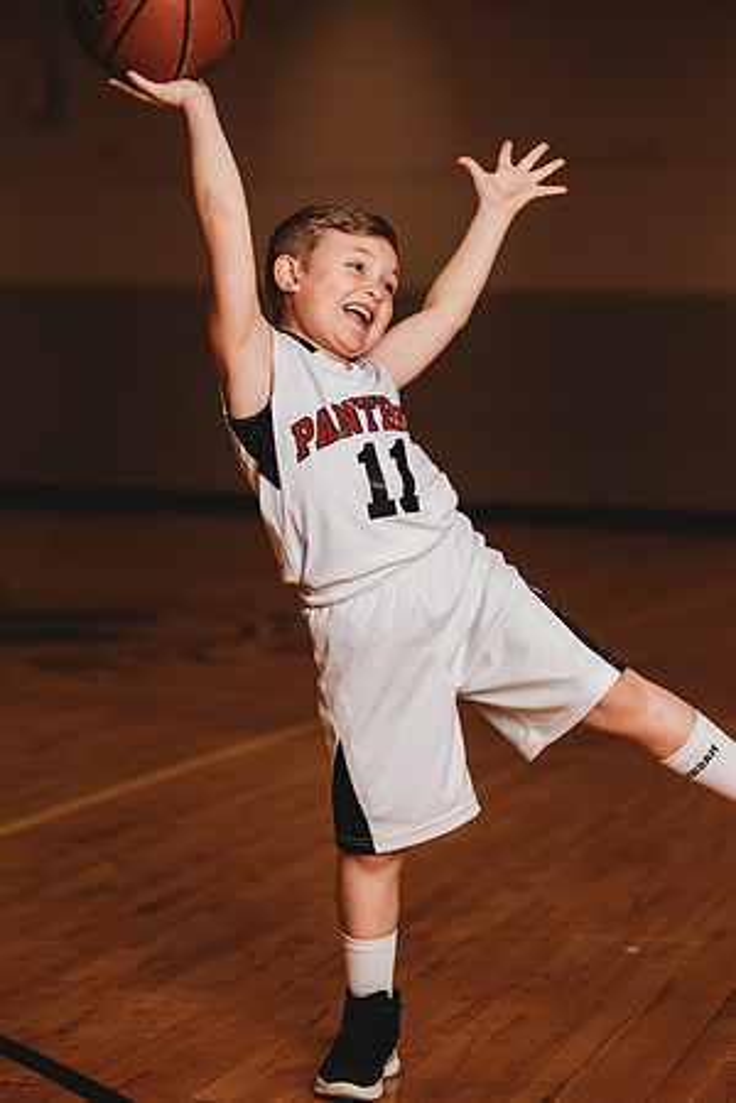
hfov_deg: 16.1
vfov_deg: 23.9
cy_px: 552
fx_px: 2606
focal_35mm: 85
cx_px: 368
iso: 100
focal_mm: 85
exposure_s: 1/160
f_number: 2.5
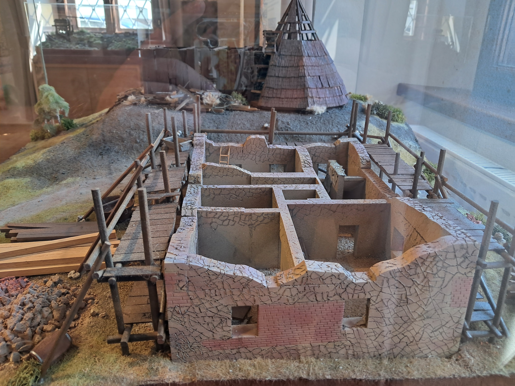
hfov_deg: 65.3
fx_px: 402
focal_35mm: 27
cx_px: 258
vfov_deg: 51.4
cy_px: 193
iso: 125
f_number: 1.8
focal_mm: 4
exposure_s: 1/50
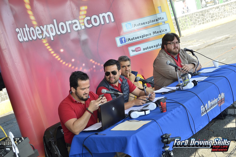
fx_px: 344
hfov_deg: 37.9
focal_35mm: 52
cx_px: 118
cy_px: 78
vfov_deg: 25.7
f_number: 5.6
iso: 250
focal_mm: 35
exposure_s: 1/320
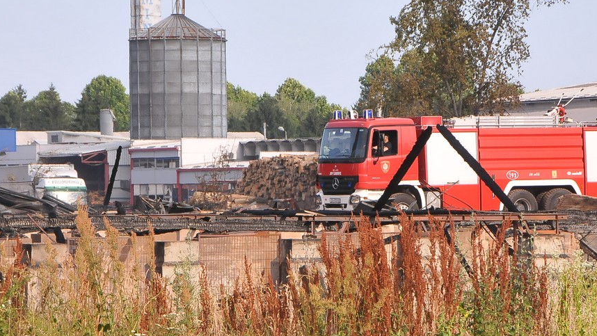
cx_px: 331
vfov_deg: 6.2
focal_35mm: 197
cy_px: 173
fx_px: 3113
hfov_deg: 11.0
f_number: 13
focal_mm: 105
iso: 1250
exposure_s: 1/640
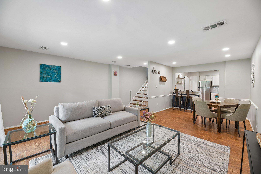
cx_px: 130
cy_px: 87
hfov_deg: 104.3
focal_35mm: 14
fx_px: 101
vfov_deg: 81.2
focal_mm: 14
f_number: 8
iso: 400
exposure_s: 1/10
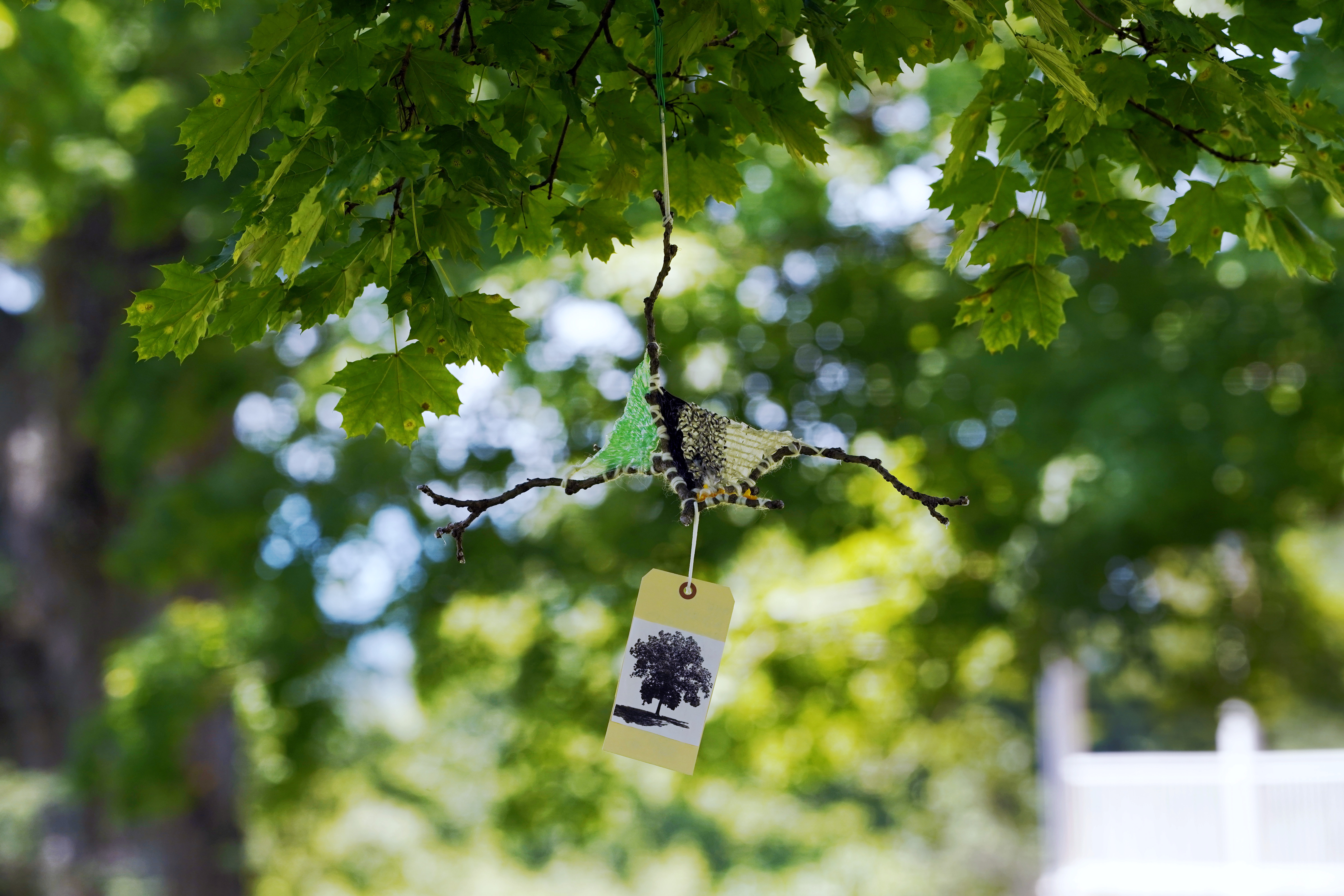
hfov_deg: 10.3
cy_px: 448
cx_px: 672
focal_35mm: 200
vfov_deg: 6.9
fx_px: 7466
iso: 640
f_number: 6.3
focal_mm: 200
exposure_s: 1/500
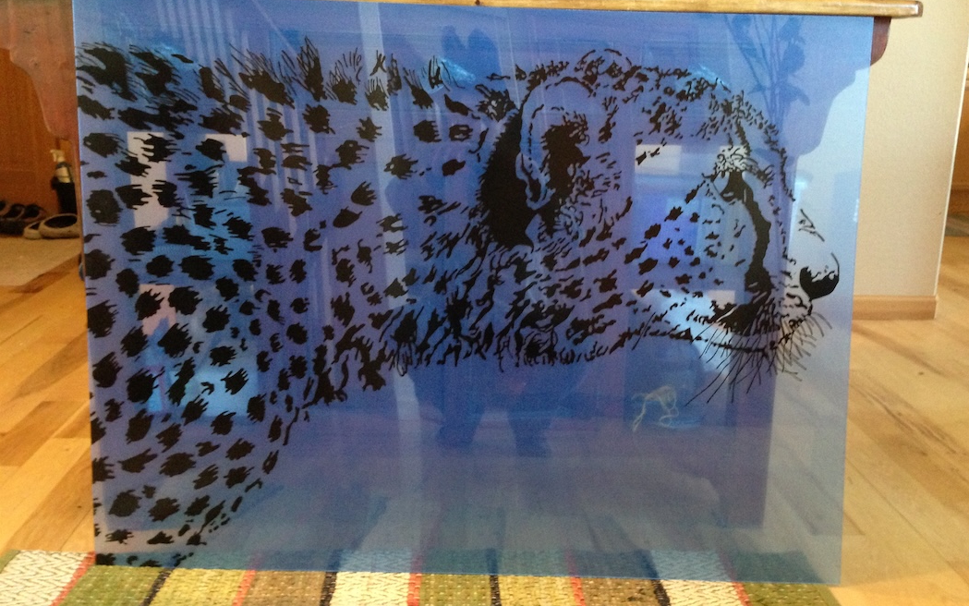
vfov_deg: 35.3
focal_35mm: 36
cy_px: 273
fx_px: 951
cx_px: 498
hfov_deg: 54.0
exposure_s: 1/15
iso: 400
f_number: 2.4
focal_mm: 4.13
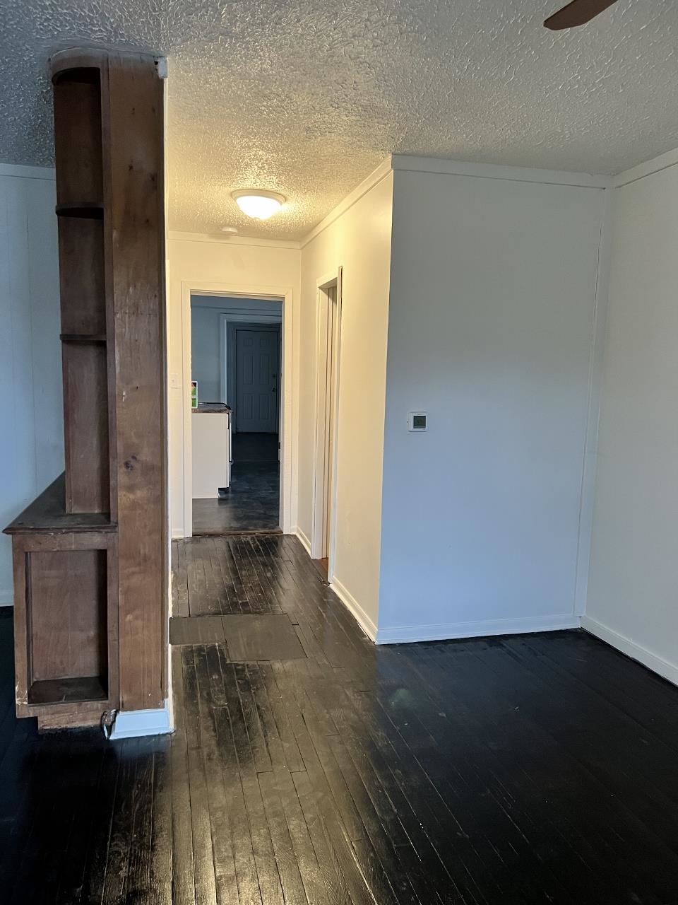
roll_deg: -1.4
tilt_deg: -7.4
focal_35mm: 26
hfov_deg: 53.1
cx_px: 339
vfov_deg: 67.3
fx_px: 679
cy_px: 452
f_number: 1.5
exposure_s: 1/60
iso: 250
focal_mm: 5.7
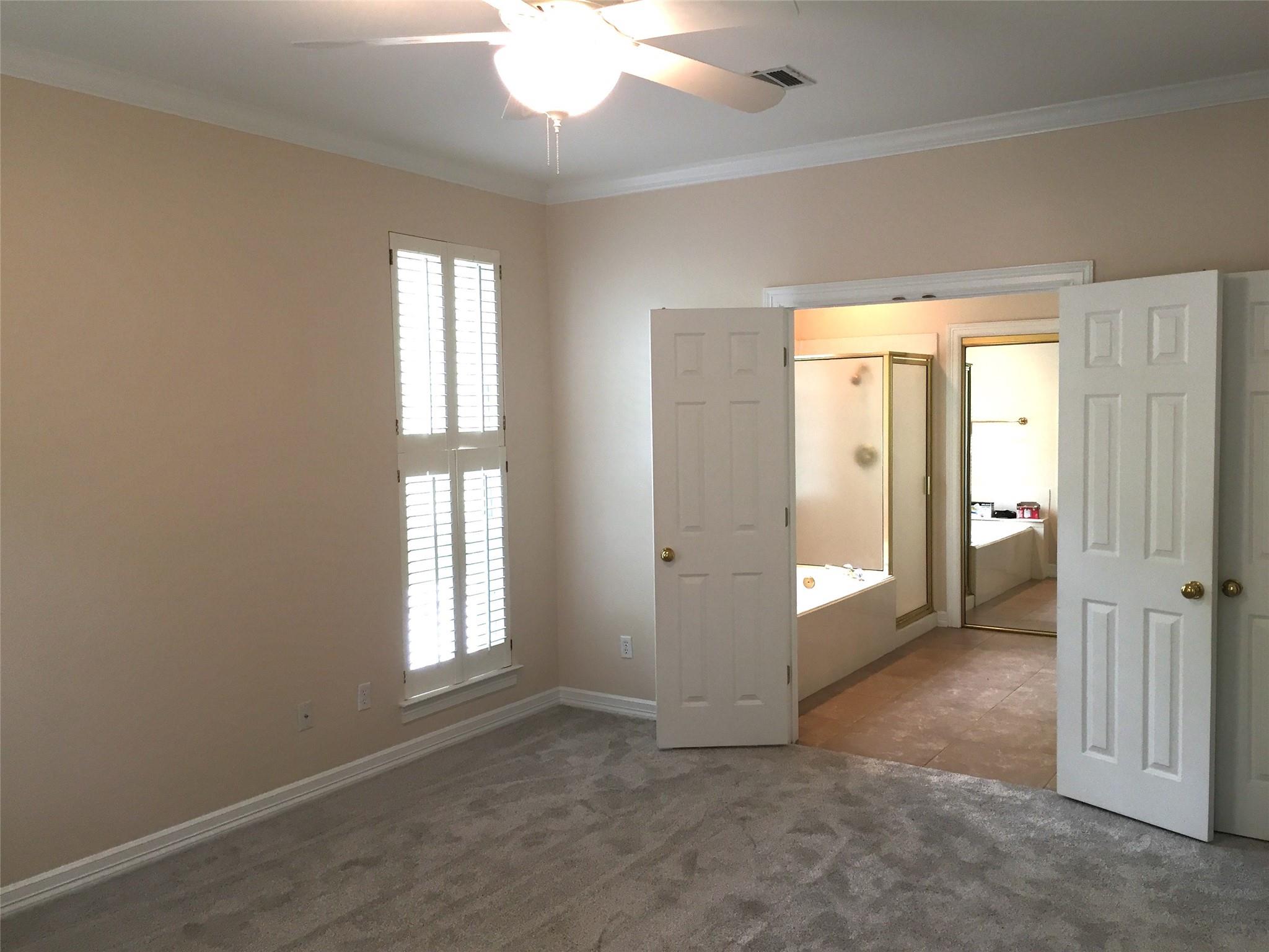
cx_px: 634
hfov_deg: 61.7
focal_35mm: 29
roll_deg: -0.4
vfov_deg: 48.2
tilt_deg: -2.3
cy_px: 476
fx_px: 1063
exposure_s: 1/30
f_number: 2.2
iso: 64
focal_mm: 4.15
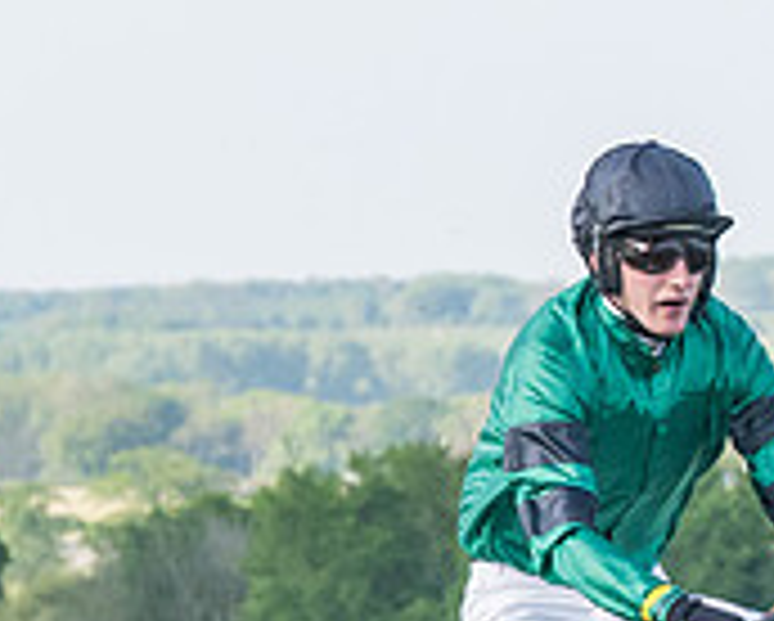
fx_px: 12453
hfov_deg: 3.6
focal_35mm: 543
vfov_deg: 2.8
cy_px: 1100
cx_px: 403
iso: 800
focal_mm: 70
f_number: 4
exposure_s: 1/3200
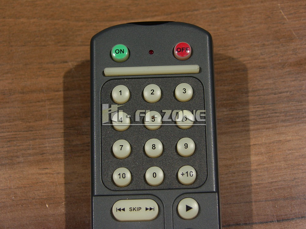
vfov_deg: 14.8
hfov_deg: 19.6
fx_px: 884
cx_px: 153
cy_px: 114
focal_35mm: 100
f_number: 3.2
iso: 50
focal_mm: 25.7
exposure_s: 1/100
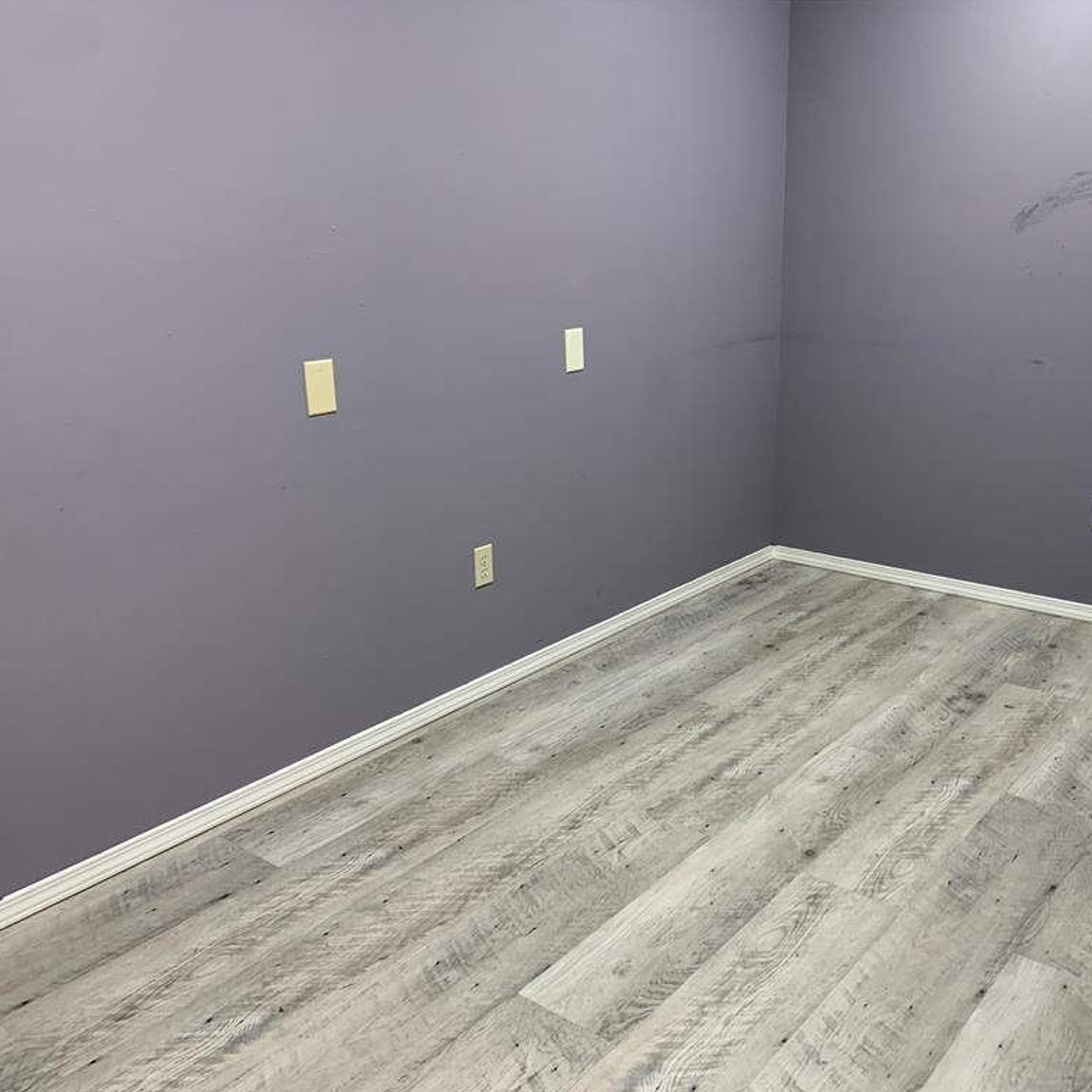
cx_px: 663
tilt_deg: -16.0
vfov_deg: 52.5
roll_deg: -0.5
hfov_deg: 52.1
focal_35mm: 31
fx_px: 1106
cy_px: 547
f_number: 1.8
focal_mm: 4.25
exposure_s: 1/60
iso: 80
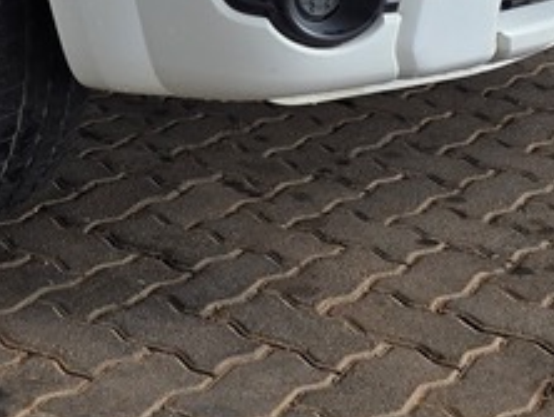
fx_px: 1698
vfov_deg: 12.1
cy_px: -474
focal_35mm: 106
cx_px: 185
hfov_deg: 18.5
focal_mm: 6.25
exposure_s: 1/180
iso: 80
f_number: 1.7
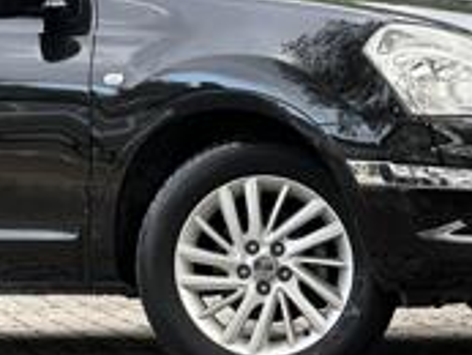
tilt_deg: +3.3
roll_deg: +1.7
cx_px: 109
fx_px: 3029
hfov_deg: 8.9
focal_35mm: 222
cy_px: -105
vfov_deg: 6.6
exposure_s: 1/99
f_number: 2.8
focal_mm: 9
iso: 100
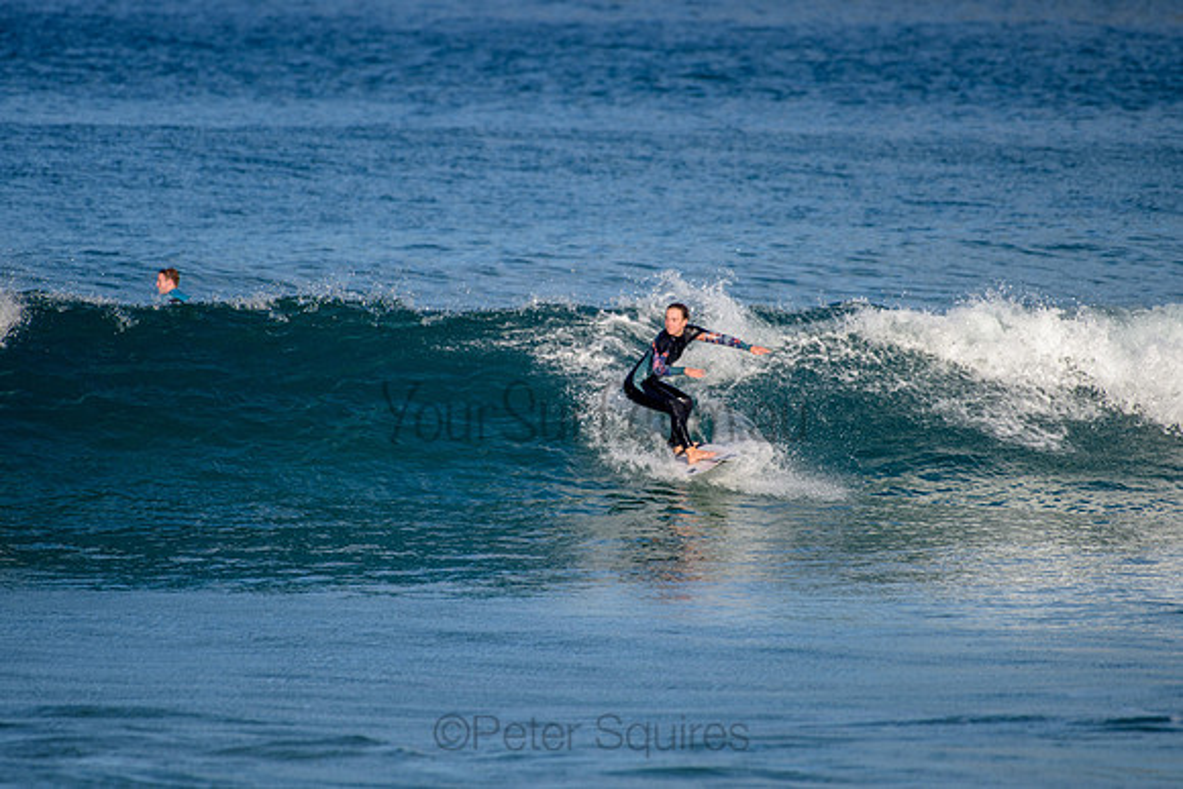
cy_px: 384
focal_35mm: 613
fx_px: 20157
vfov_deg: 2.2
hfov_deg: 3.4
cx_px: 608
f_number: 5.6
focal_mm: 500
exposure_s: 1/2000
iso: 180
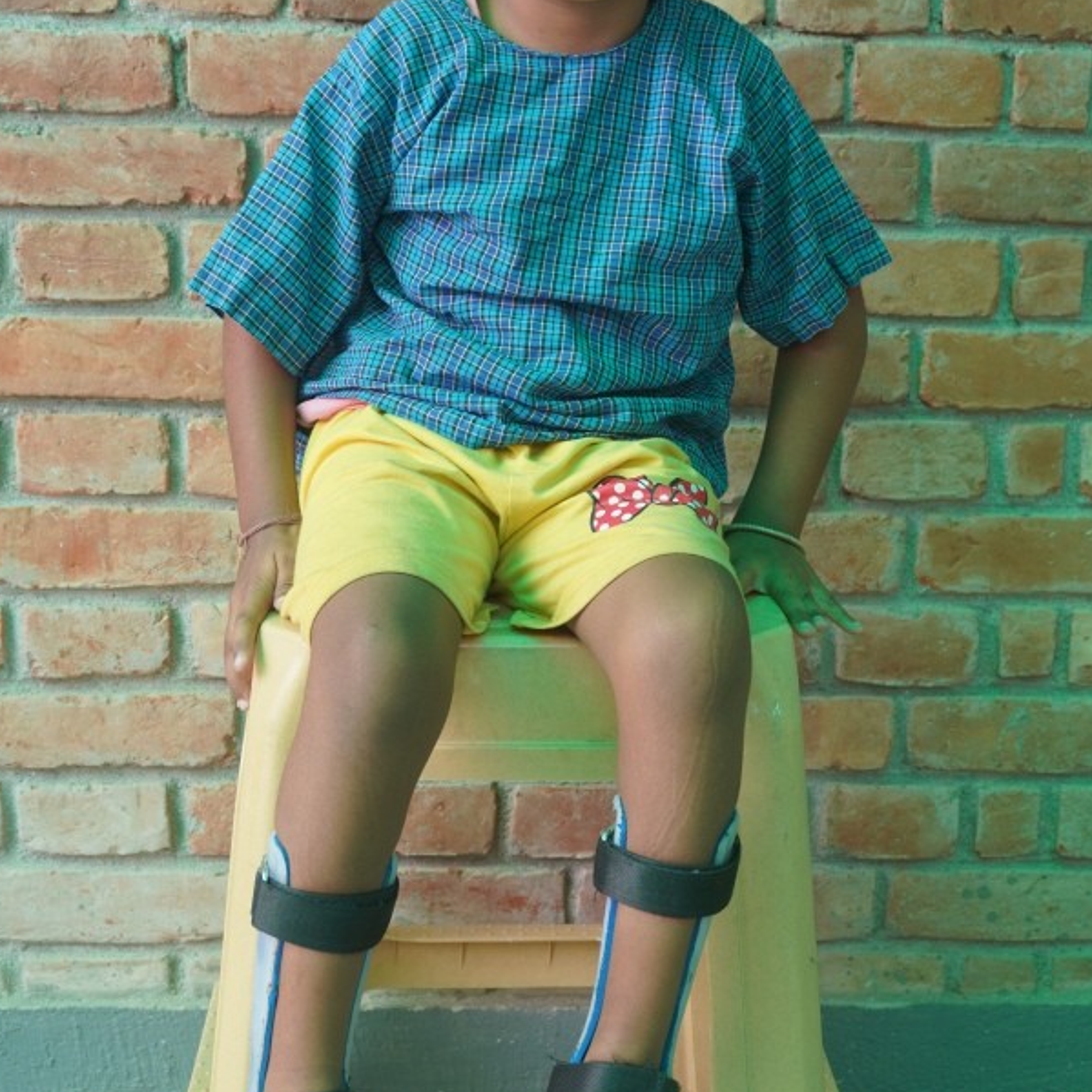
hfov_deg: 28.2
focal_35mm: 61
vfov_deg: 28.1
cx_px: 566
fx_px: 2177
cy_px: 474
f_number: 4.5
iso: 160
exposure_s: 1/160
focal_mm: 28
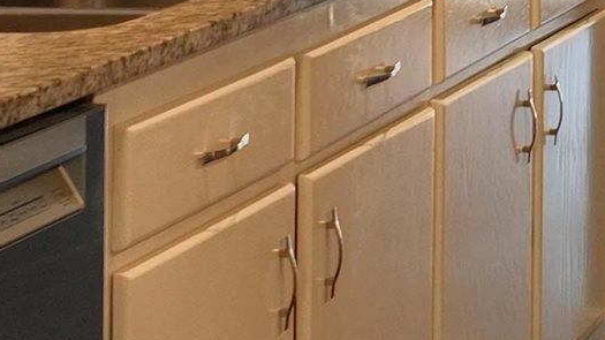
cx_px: 1325
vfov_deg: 7.5
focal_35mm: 153
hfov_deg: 12.0
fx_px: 2454
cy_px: -396
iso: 120
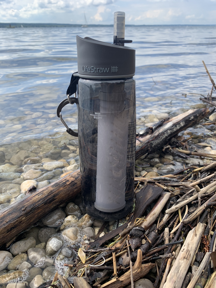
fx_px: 216
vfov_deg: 67.3
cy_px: 144
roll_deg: +0.5
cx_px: 108
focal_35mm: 26
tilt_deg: -27.2
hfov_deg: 53.1
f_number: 1.8
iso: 25
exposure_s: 1/1021
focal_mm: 4.25
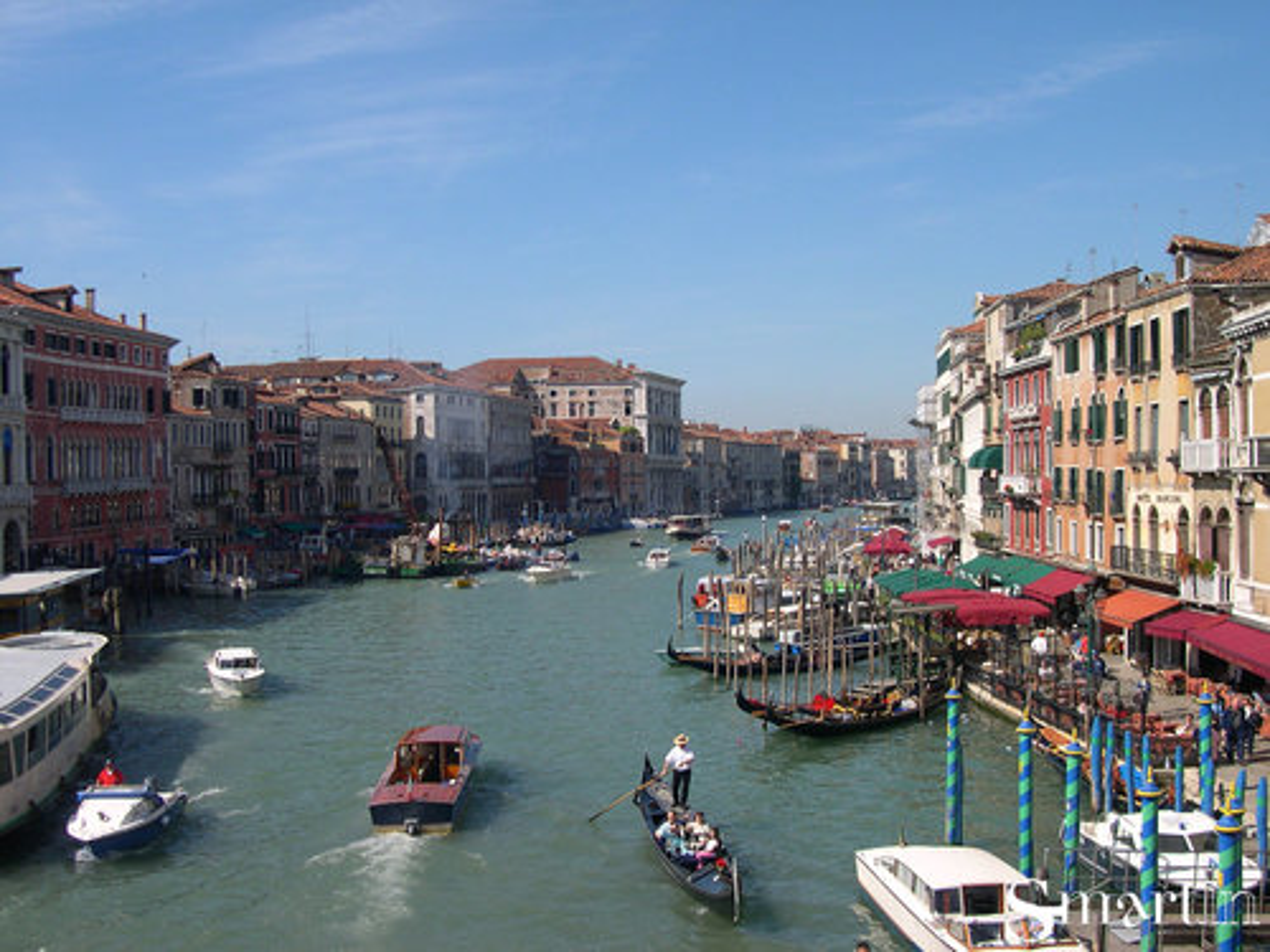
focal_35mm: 38
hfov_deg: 49.0
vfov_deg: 37.7
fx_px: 1394
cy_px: 476
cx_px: 635
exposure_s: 1/214
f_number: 7.6
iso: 100
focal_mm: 8
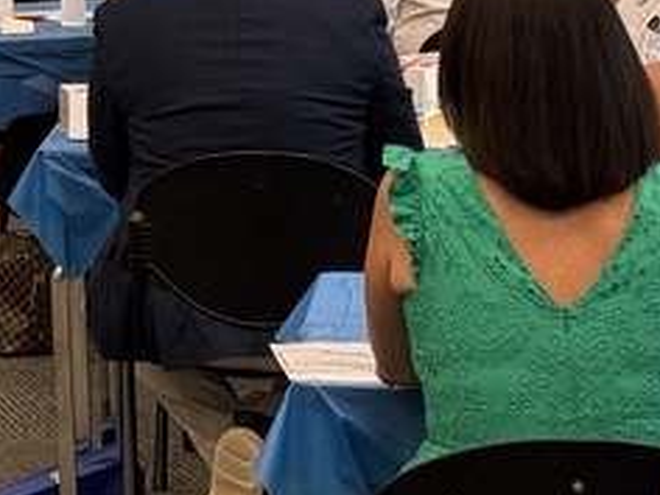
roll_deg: +0.6
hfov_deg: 9.2
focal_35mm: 208
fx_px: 3966
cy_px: -344
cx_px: -386
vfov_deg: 7.0
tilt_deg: -0.1
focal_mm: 6.76
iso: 64
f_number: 1.78
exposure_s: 1/60
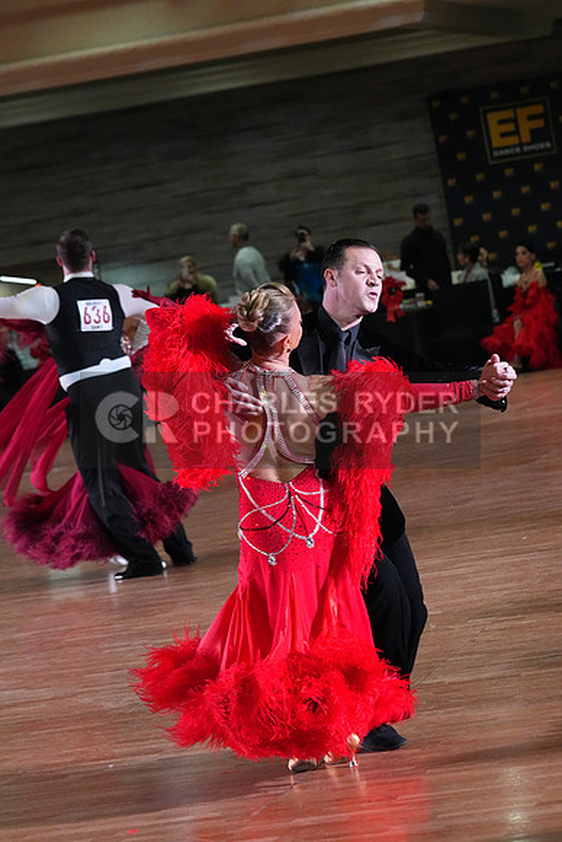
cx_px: 281
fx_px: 3393
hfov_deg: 9.5
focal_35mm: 145
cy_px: 421
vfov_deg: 14.2
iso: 10000
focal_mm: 145
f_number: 7.1
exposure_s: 1/400
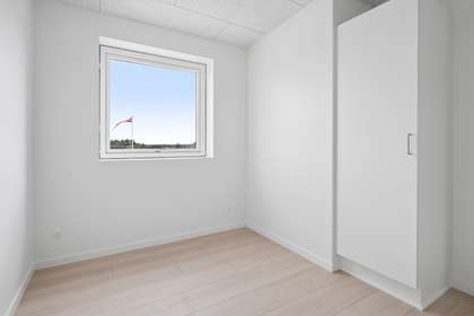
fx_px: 230
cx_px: 237
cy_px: 158
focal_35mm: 18
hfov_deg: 91.6
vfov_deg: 68.9
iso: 640
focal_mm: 17.5
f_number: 9
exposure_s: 1/200
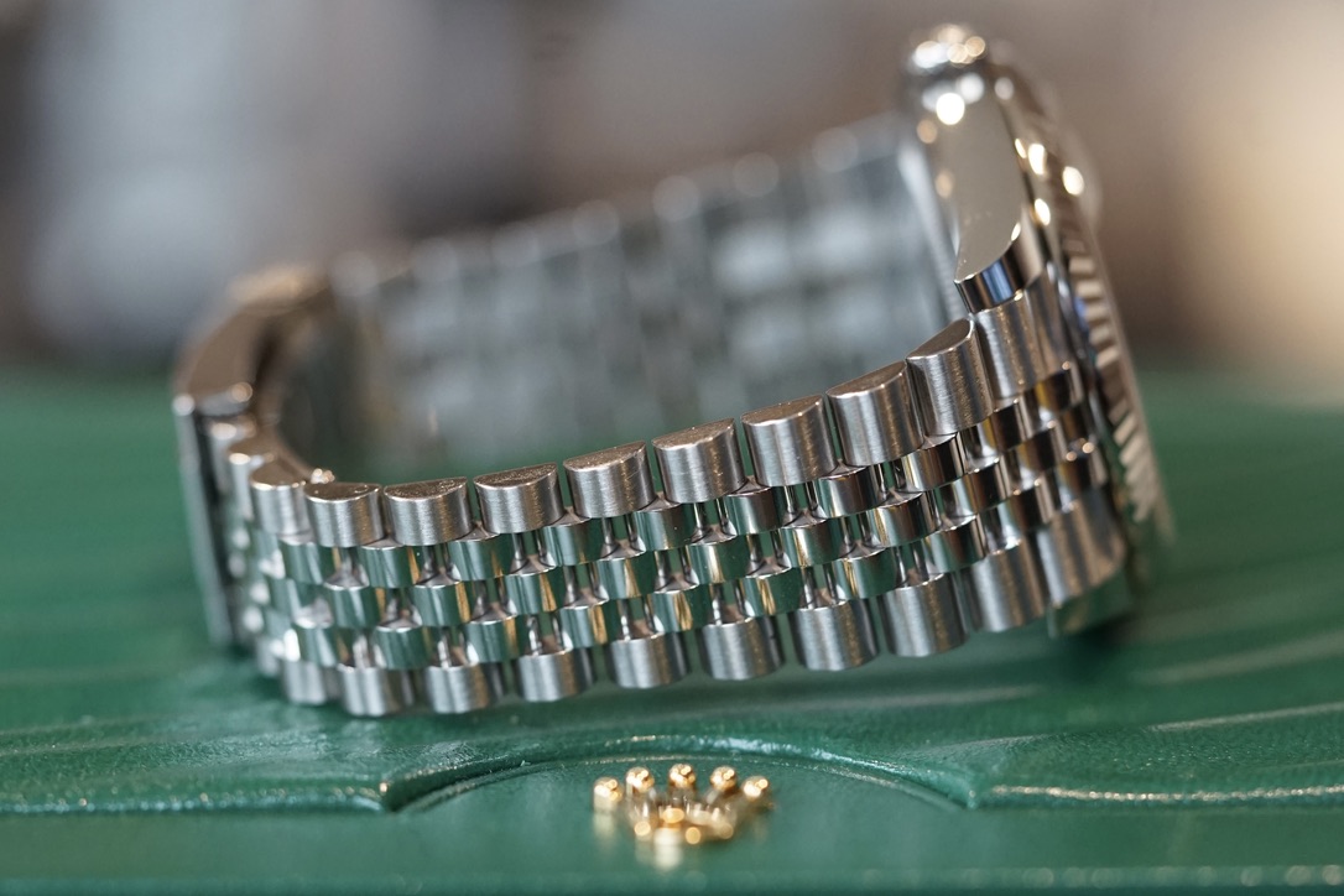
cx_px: 672
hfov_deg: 22.6
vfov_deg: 15.2
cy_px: 448
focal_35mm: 90
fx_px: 3360
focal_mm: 90
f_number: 3.2
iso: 1600
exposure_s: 1/100
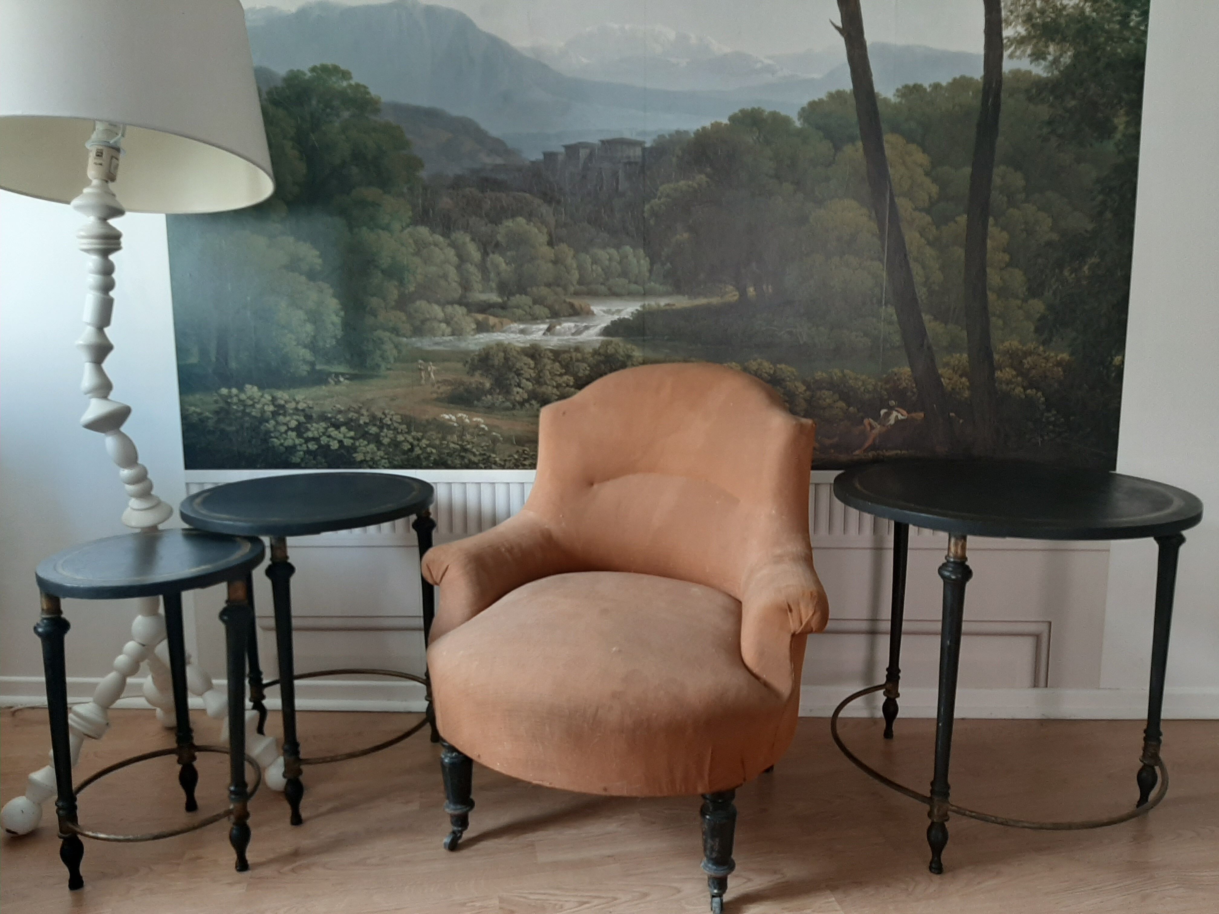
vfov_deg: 53.1
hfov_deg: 67.3
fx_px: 916
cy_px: 457
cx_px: 610
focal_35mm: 26
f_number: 1.7
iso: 80
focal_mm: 3.93
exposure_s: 1/50
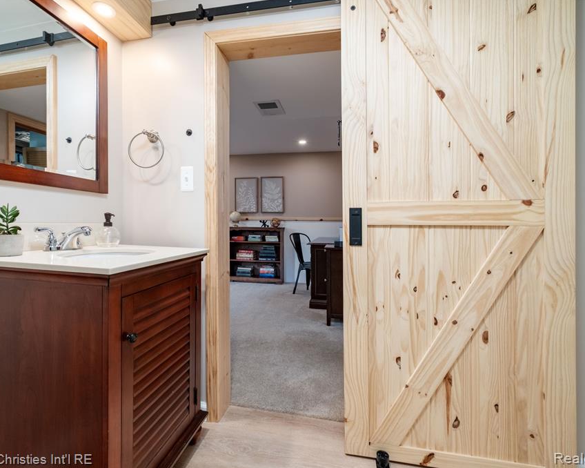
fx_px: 294
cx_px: 270
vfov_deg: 77.0
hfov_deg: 89.5
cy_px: 234
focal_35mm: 17
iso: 640
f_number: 6.4
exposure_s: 1/15
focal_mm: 10
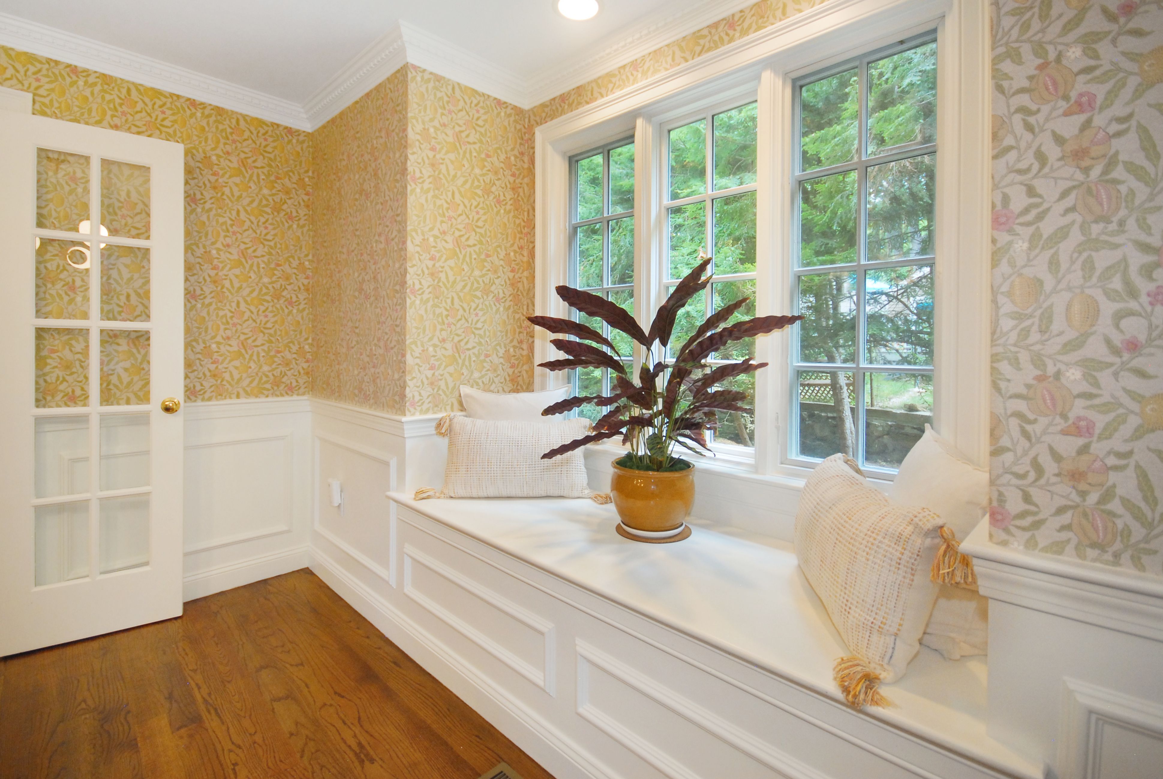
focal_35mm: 15
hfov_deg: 100.3
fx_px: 485
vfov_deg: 77.5
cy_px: 390
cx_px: 582
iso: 800
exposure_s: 1/50
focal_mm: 10
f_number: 5
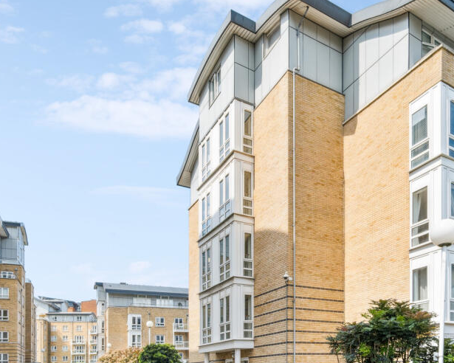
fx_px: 336
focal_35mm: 25
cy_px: 225
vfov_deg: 56.2
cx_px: 267
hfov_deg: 67.6
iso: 1000
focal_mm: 16
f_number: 11
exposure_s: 1/400
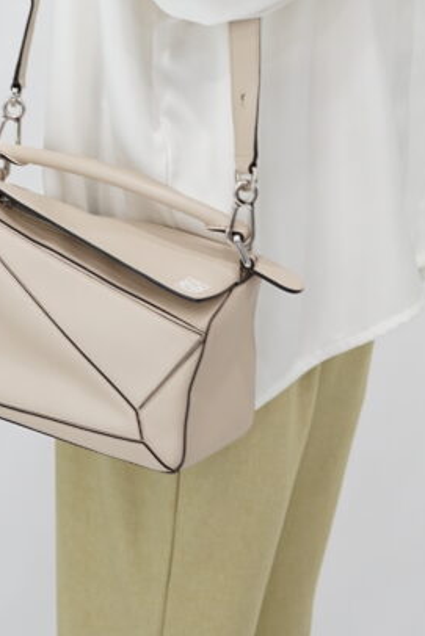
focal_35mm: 126
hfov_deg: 10.9
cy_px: 23
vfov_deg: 16.0
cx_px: 244
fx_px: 2229
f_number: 6.3
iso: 640
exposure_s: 1/10
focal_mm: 50
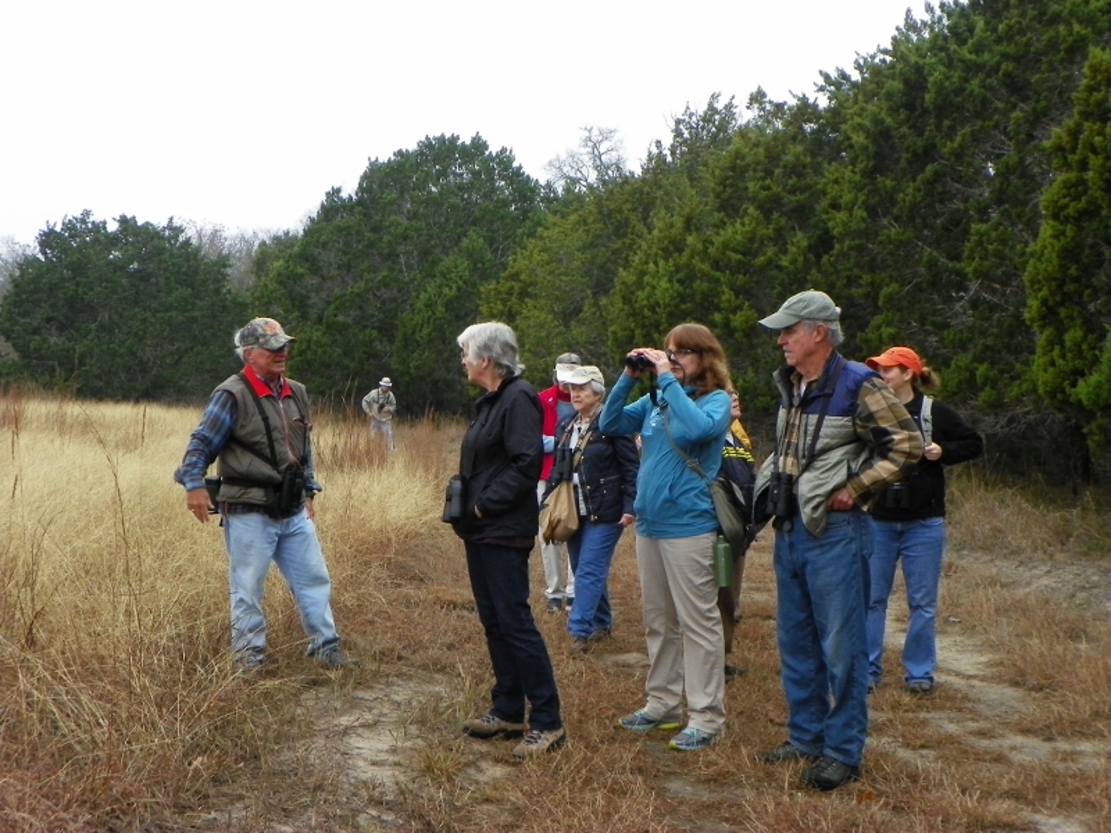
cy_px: 416
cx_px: 556
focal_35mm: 44
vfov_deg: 32.9
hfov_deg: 42.9
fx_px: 1412
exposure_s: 1/100
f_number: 5.6
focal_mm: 7.9
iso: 200
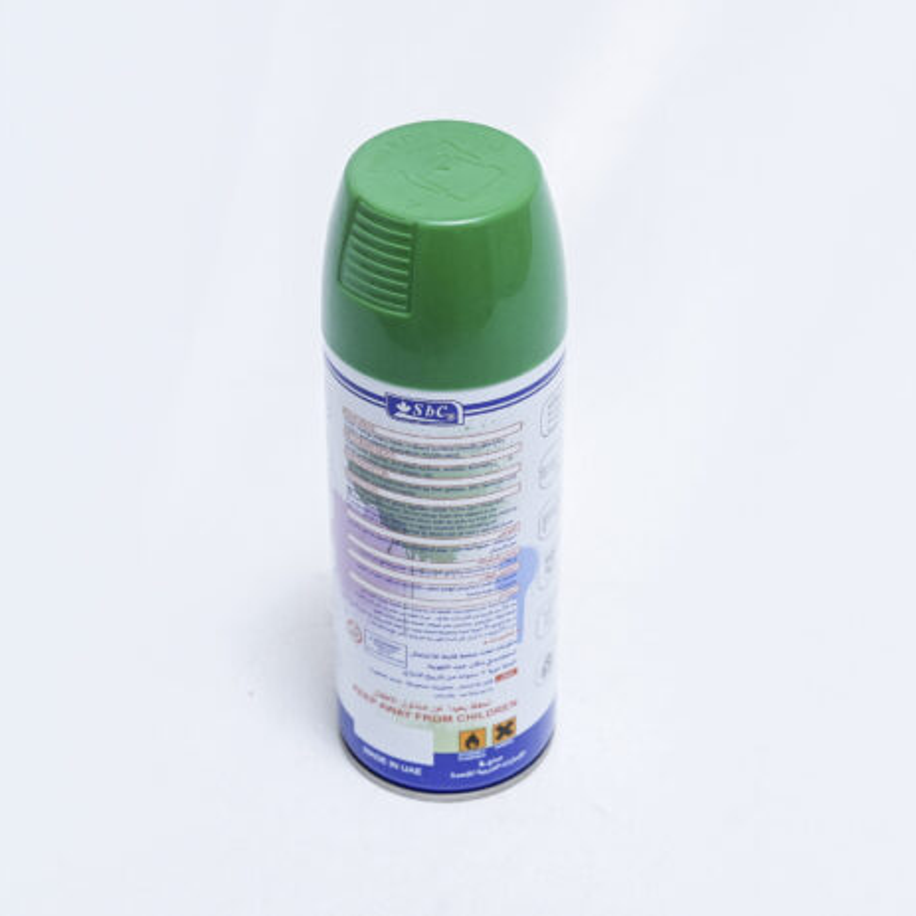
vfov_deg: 19.3
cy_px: 459
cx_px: 481
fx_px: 2694
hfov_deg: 19.3
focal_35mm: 90
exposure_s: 1/200
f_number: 9
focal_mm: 70
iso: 3200
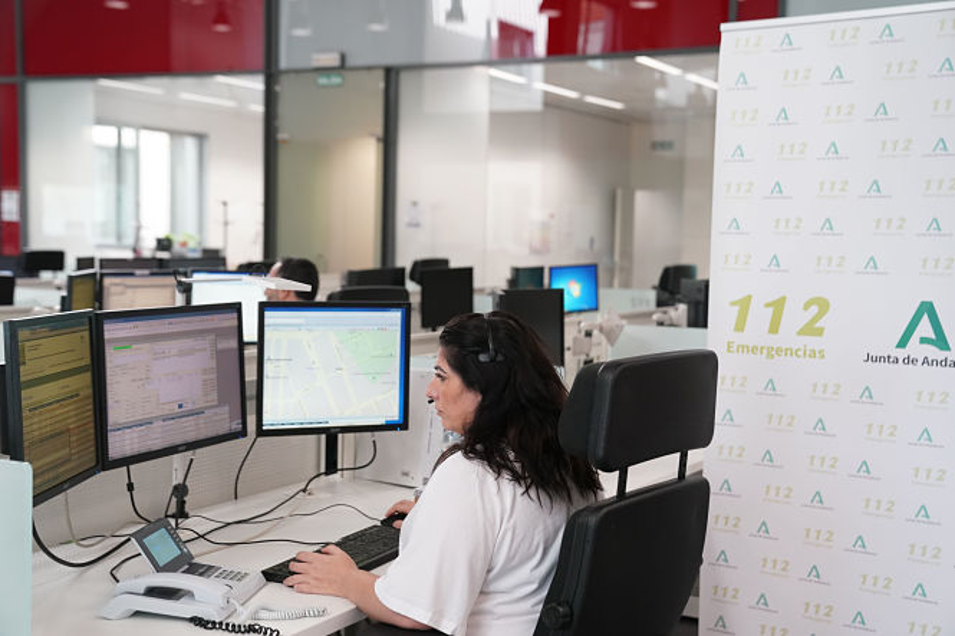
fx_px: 1273
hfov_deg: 41.1
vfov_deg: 28.1
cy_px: 318
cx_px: 478
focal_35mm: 48
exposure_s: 1/320
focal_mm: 48
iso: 3200
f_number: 3.2
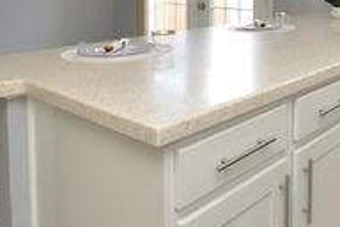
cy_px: -3
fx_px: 368
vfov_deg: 31.5
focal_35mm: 39
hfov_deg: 43.3
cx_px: 331
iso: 320
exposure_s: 1/60
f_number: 5.6
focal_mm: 10
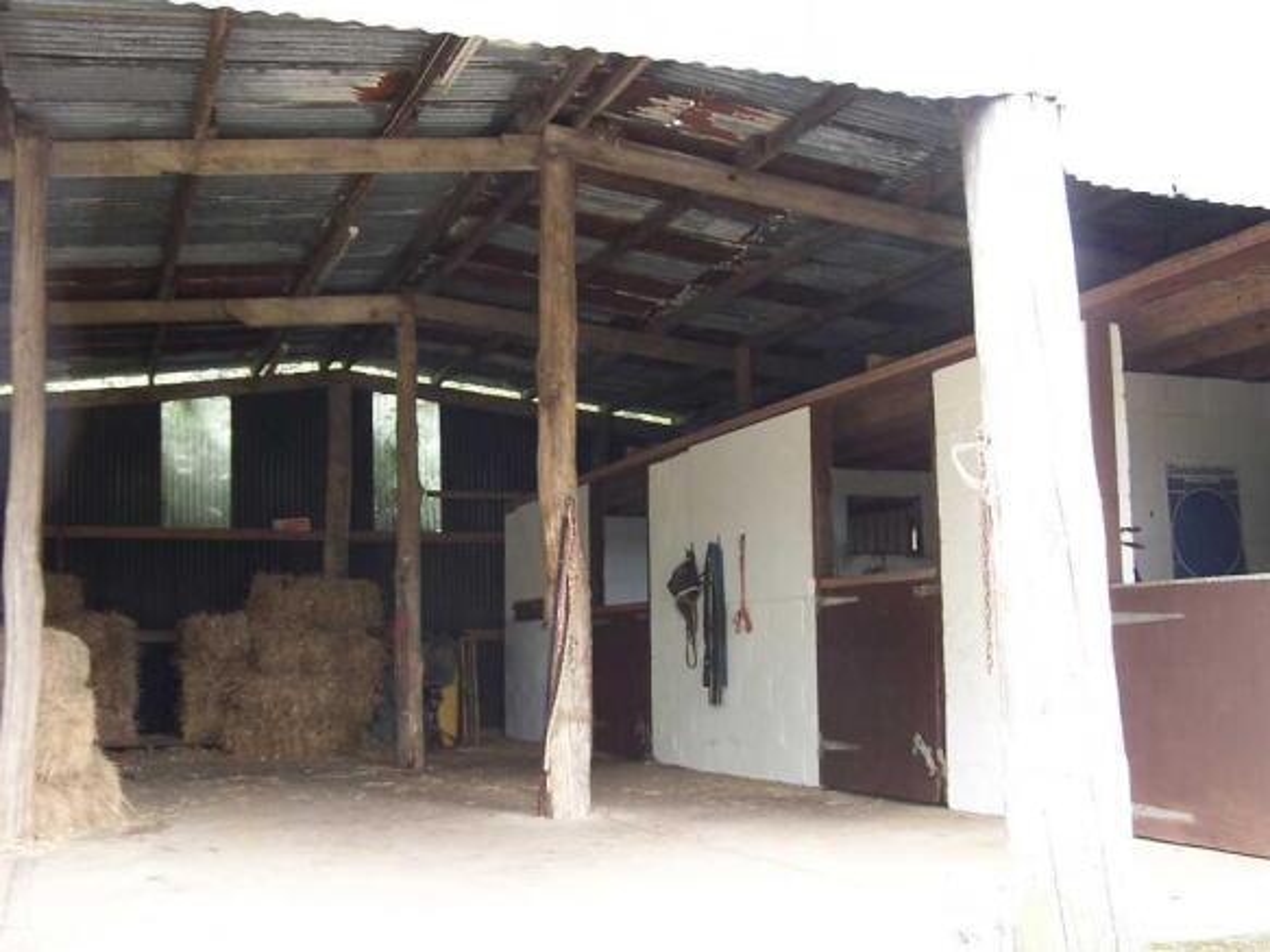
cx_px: 635
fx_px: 1394
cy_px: 476
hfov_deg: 49.0
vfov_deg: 37.7
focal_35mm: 38
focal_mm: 6.3
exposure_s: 1/30
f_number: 2.8
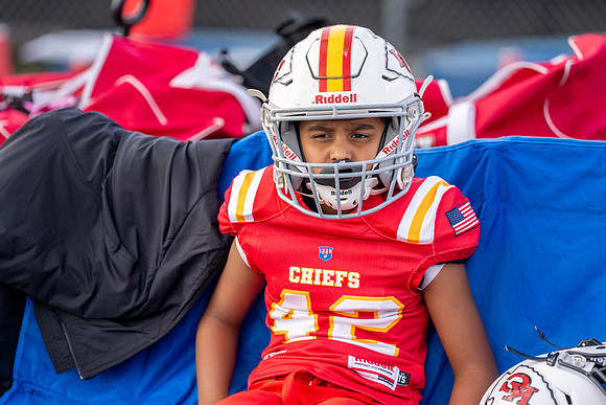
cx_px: 301
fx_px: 4095
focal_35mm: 243
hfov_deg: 8.5
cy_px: 191
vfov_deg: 5.7
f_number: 2.8
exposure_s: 1/2500
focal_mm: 178
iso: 400
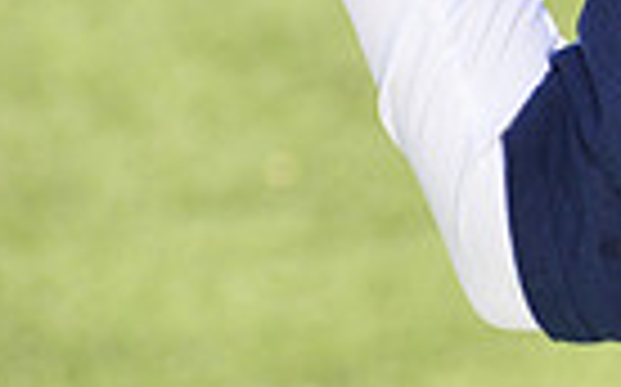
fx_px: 13444
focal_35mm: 795
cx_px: 1278
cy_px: -358
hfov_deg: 2.6
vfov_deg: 1.6
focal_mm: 185
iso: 250
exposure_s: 1/250
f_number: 11
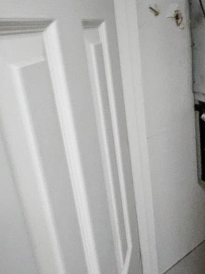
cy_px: 112
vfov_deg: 55.0
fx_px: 260
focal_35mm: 33
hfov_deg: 38.4
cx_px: 203
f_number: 2.2
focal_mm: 1.74
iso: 640
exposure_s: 1/24
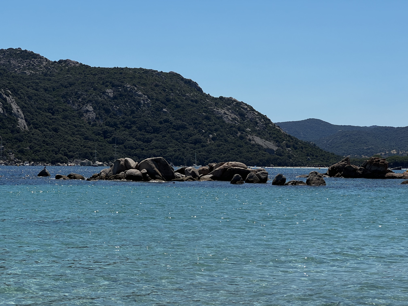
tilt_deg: +0.7
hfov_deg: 25.3
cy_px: 153
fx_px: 908
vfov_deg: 19.1
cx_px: 204
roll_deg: -0.4
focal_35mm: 77
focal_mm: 9
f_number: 2.8
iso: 32
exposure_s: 1/1193
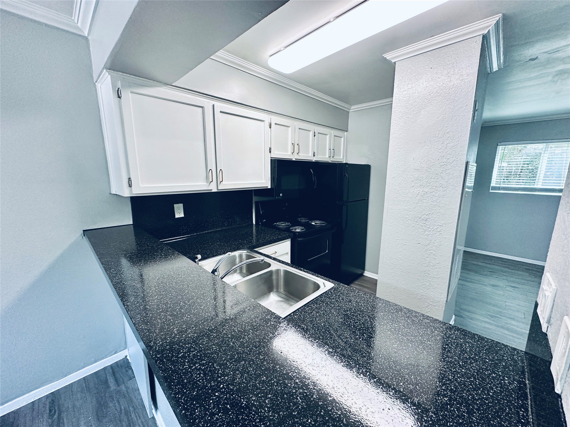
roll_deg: +0.2
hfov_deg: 102.1
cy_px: 214
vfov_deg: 85.7
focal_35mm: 14
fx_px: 231
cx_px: 285
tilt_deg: -10.0
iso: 320
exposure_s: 1/120
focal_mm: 2.22
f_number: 2.2
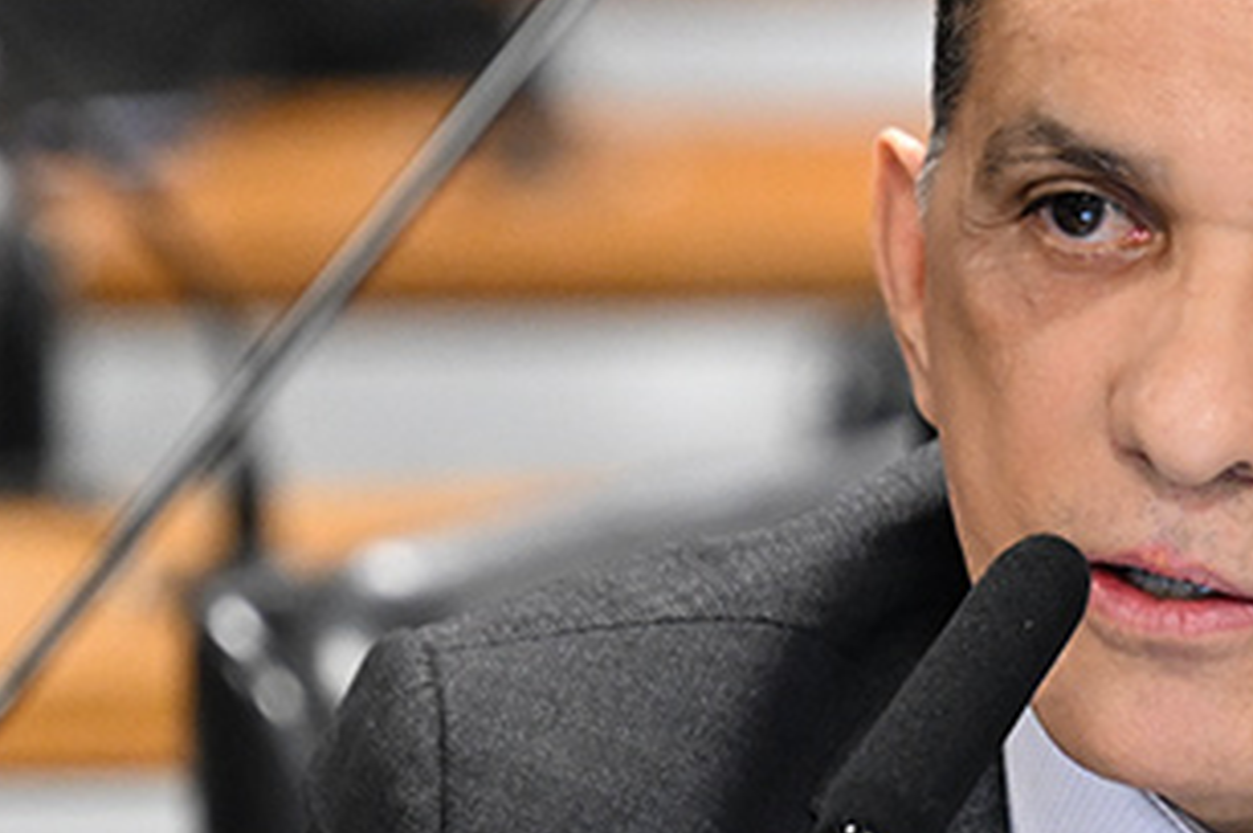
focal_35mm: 649
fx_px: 22564
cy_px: 580
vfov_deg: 2.1
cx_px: 1371
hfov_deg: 3.2
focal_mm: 155
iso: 2000
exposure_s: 1/125
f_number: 2.8
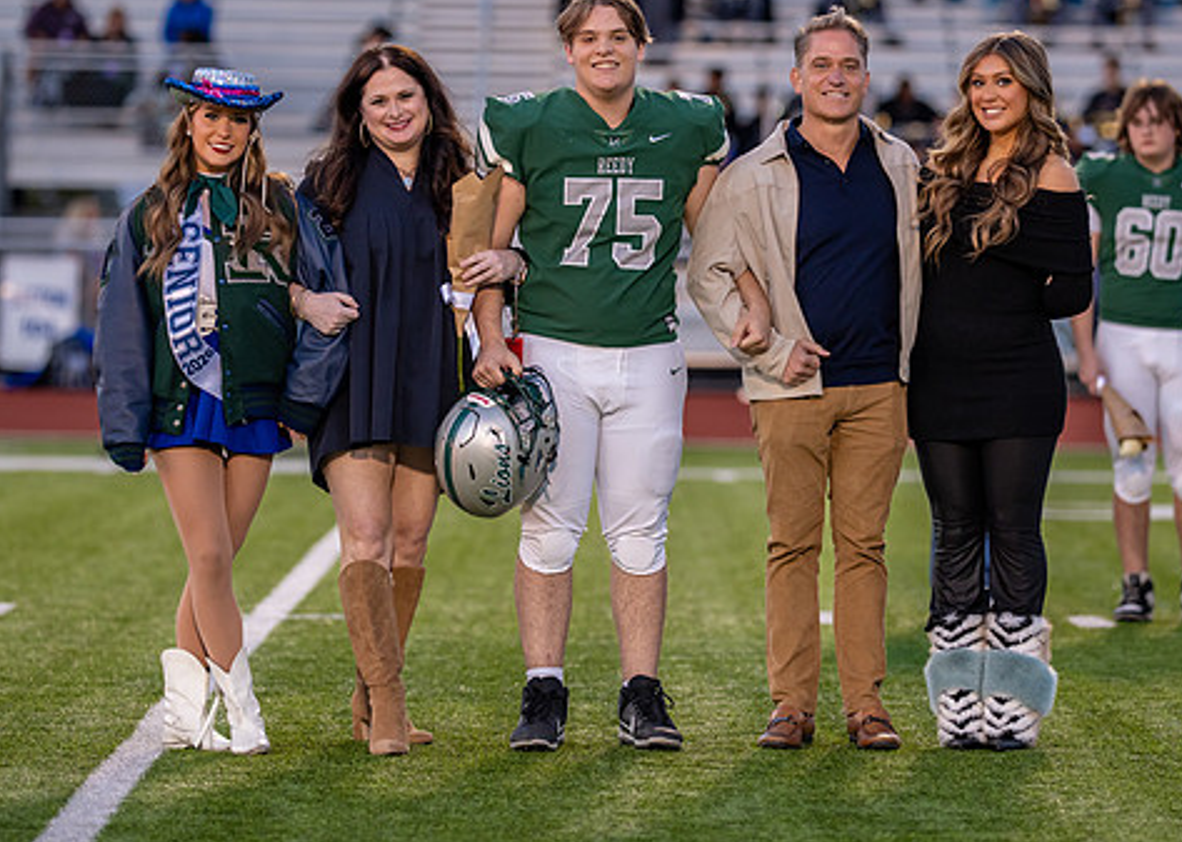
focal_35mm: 208
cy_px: 351
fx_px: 6977
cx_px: 698
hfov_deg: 9.7
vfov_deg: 6.9
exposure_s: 1/800
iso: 500
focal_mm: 135
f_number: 2.2
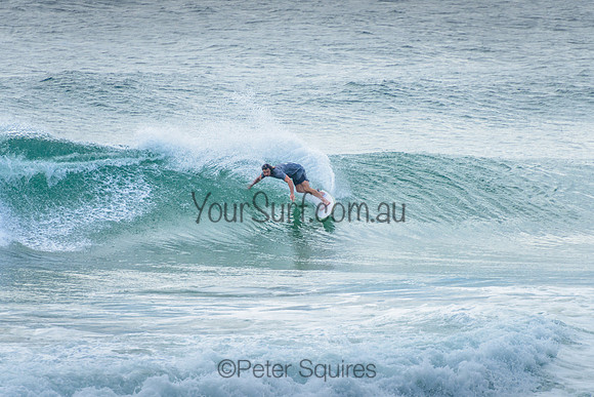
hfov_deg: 4.2
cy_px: 186
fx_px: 8094
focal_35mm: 490
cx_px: 291
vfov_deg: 2.8
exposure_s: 1/2000
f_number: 5.6
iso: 450
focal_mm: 400
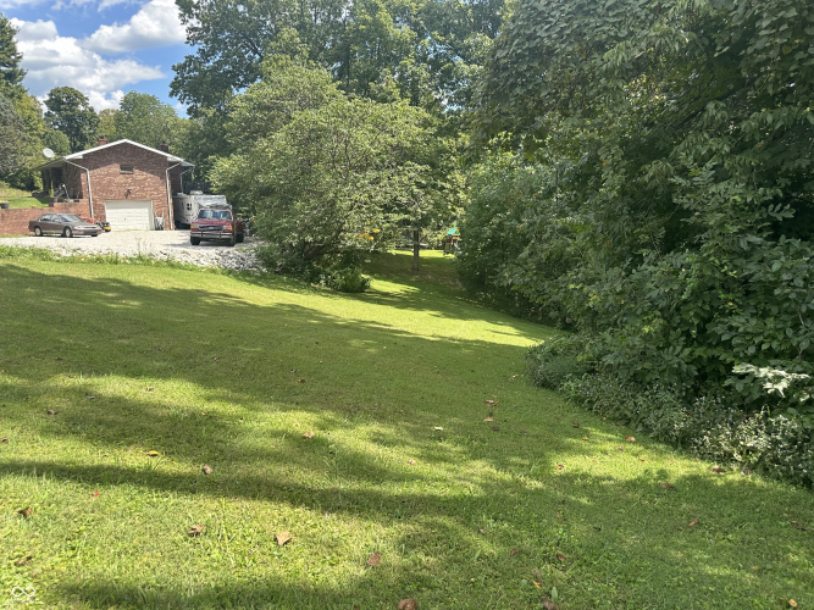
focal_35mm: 24
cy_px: 305
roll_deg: +1.3
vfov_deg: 56.8
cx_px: 407
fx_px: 564
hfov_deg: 71.6
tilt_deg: -11.1
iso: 80
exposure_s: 1/1131
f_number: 1.78
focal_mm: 6.86
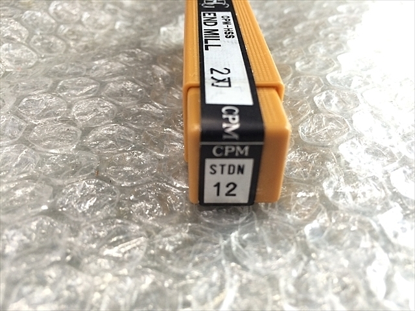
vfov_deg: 48.2
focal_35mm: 29
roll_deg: +2.4
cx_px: 208
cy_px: 156
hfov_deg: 61.7
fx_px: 348
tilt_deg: -39.9
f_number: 2.2
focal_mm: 4.15
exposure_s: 1/33
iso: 125
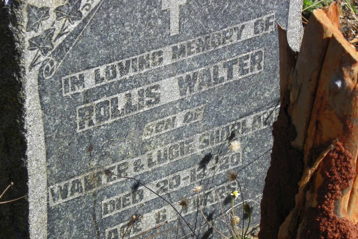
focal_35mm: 132
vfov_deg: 10.4
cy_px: 124
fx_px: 1313
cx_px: 178
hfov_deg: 15.5
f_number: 4.5
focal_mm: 22.4
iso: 64
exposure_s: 1/250
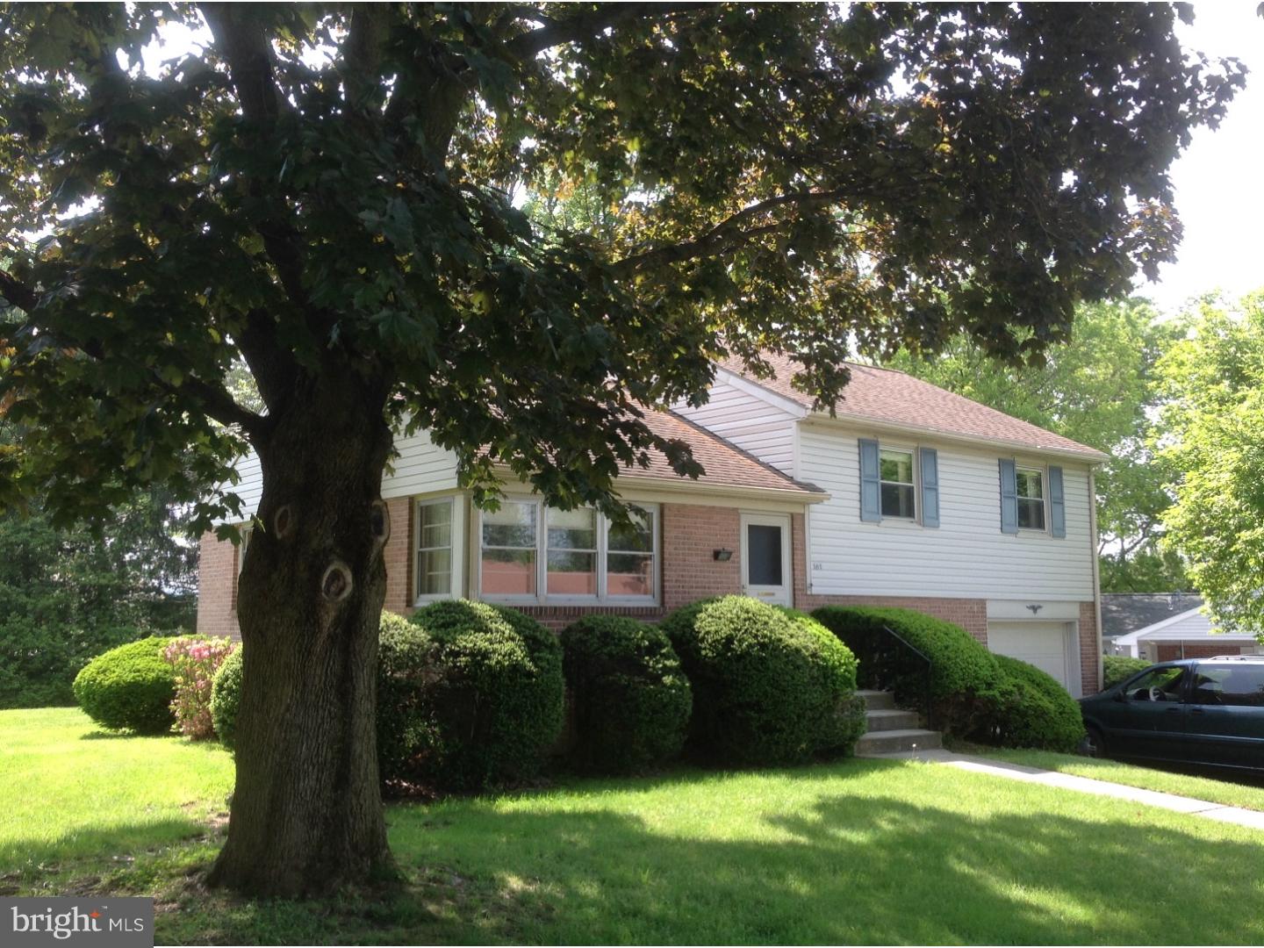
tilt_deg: +11.2
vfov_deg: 40.7
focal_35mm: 35
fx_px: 1278
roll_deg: -0.2
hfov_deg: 52.6
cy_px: 474
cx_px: 632
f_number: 2.4
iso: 50
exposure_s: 1/293
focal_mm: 4.28
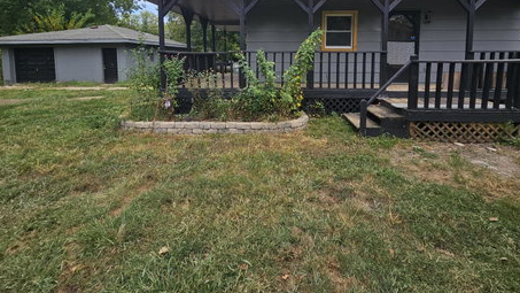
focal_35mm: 16
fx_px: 221
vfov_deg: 63.7
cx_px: 270
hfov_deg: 99.3
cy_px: 78
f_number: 2.2
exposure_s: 1/1019
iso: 50
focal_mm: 2.2
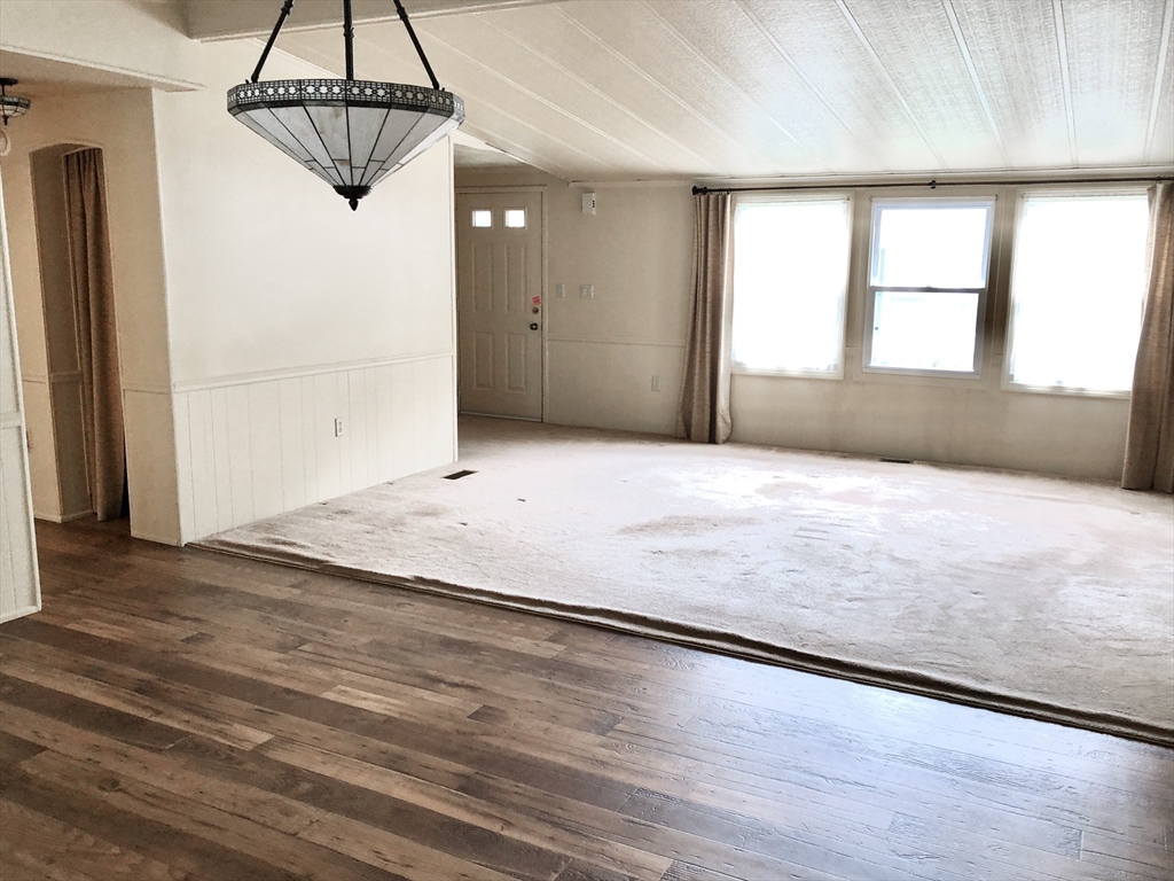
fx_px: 950
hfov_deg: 63.4
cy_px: 440
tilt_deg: -8.3
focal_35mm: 28
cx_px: 587
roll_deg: +1.6
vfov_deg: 49.7
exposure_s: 1/30
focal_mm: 4
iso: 25
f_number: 1.8
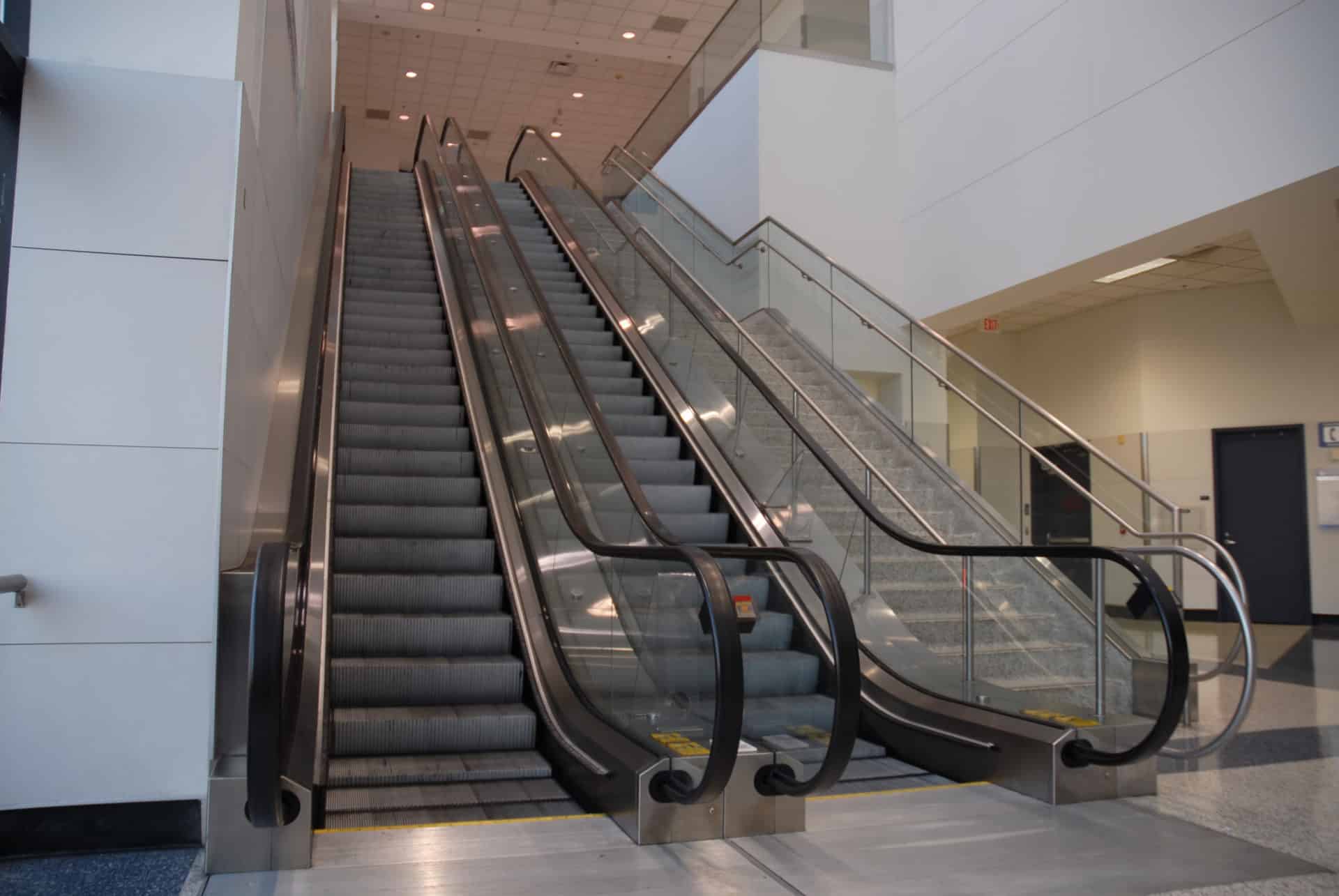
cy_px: 448
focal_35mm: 27
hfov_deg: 67.3
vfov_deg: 48.0
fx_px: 1005
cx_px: 670
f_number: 3.5
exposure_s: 1/30
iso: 100
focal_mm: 18
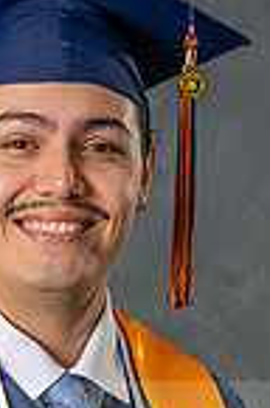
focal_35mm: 284
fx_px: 3210
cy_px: 464
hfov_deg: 4.8
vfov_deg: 7.2
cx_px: 30
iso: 200
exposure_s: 1/200
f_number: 3.5
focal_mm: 59
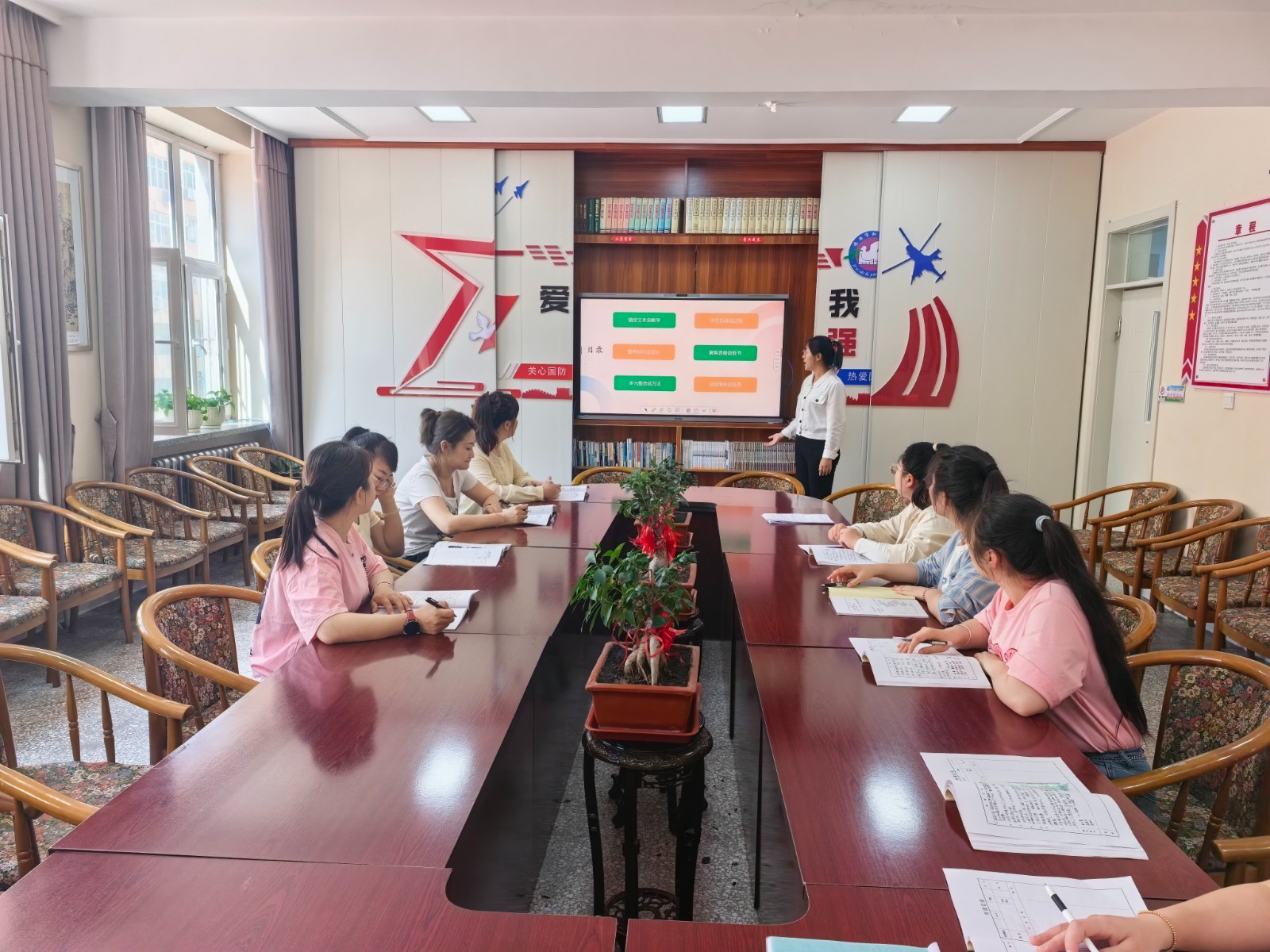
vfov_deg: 56.8
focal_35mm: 24
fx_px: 881
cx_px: 635
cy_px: 476
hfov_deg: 71.6
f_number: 4
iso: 200
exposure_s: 1/99.5
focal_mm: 6.98
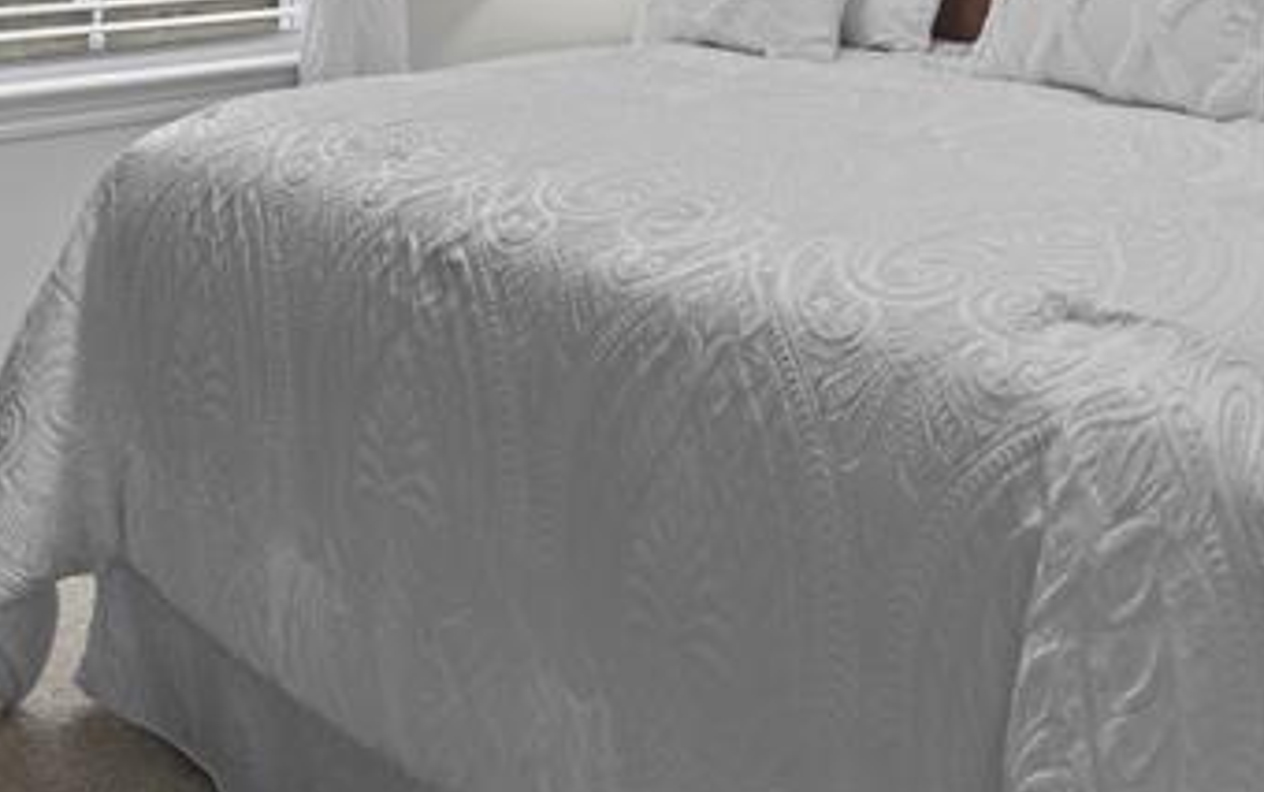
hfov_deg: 43.5
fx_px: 1586
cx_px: 621
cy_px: -126
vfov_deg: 25.5
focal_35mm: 46
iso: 640
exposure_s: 1/2
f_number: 6.4
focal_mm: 10
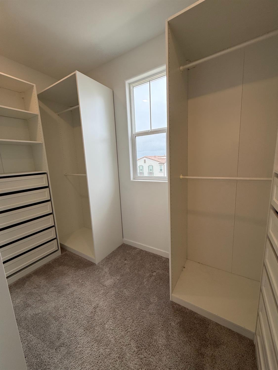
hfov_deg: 85.7
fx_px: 150
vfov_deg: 102.1
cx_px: 139
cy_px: 185
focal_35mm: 14
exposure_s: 1/224
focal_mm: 2.22
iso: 64
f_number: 2.2
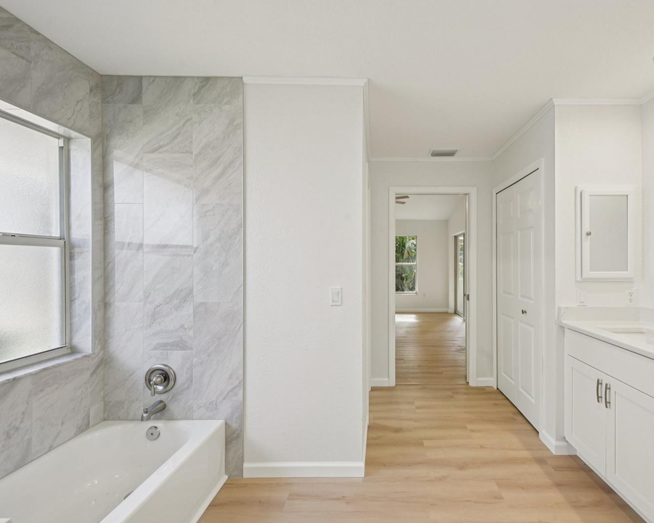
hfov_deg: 92.1
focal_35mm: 16
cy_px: 260
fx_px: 310
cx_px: 387
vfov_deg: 80.4
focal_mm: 14
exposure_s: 1/50
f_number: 8
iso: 400
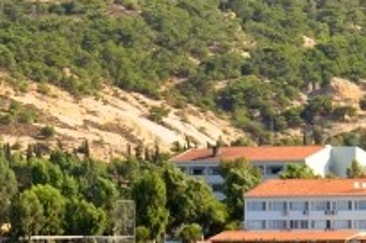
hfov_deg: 4.7
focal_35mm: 442
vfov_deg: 3.1
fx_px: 4487
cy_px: 272
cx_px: 329
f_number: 10
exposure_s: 1/200
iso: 200
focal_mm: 90
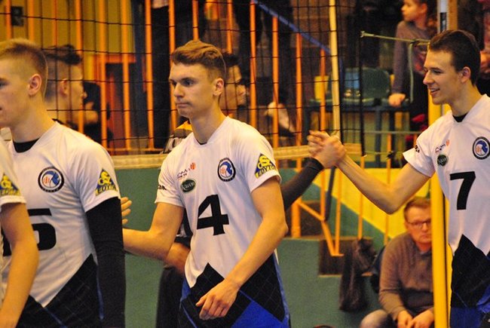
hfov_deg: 8.6
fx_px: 3270
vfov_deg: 5.7
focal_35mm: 240
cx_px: 245
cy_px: 164
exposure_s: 1/80
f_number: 5.6
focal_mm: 160
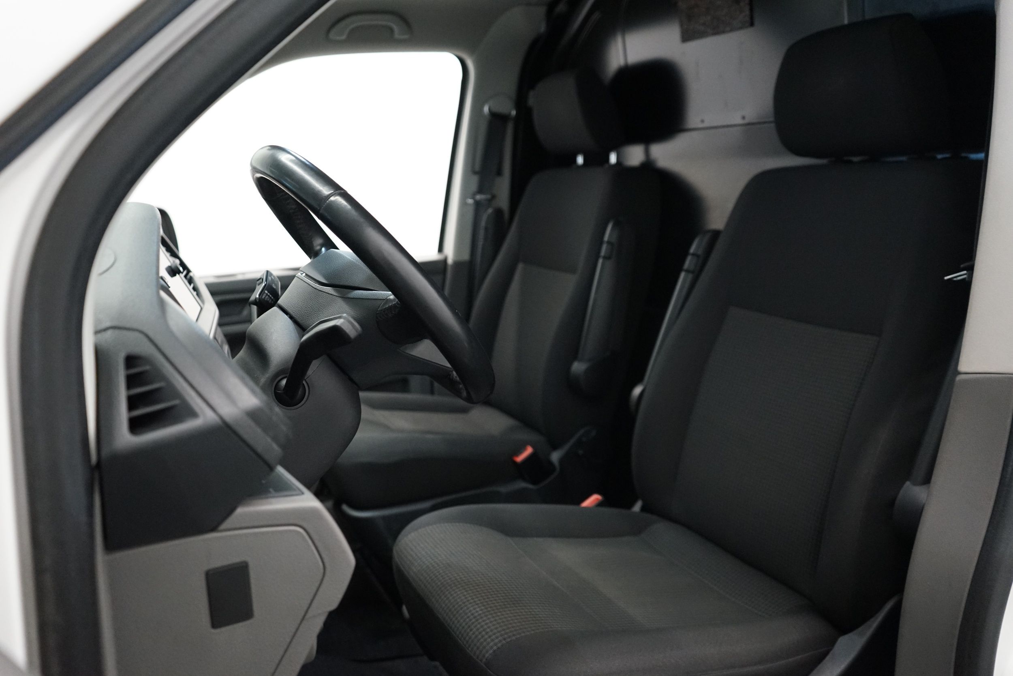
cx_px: 506
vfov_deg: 45.0
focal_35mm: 29
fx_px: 816
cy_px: 338
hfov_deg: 63.7
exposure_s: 1/160
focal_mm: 29
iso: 3200
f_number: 3.5
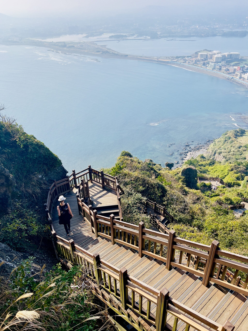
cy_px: 166
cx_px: 124
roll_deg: +2.0
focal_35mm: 26
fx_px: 248
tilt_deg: -32.0
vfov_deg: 67.3
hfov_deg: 53.1
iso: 50
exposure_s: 1/3356
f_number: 1.5
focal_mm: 5.7
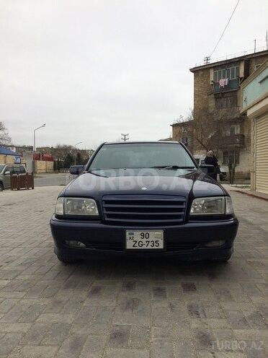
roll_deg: +0.4
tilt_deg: -3.3
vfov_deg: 61.7
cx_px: 134
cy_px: 179
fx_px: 299
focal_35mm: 29
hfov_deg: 48.2
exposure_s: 1/604
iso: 32
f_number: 2.2
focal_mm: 4.15
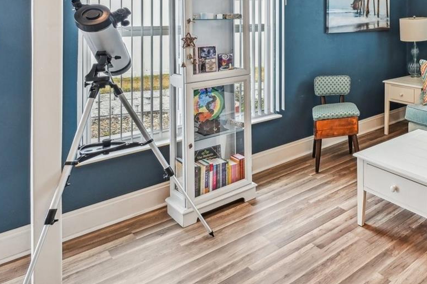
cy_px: 16
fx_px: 344
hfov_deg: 52.0
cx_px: 419
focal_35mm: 29
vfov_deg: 40.6
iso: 400
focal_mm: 14
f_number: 8
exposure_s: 1/50
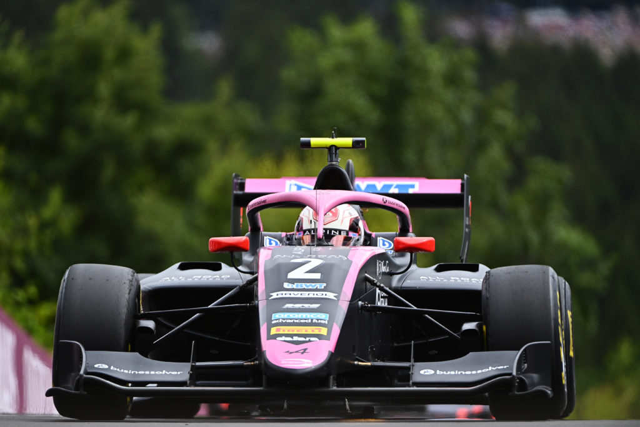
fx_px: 7112
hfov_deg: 5.2
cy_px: 214
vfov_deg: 3.4
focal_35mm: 400
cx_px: 320
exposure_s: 1/1250
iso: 160
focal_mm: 400
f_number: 4
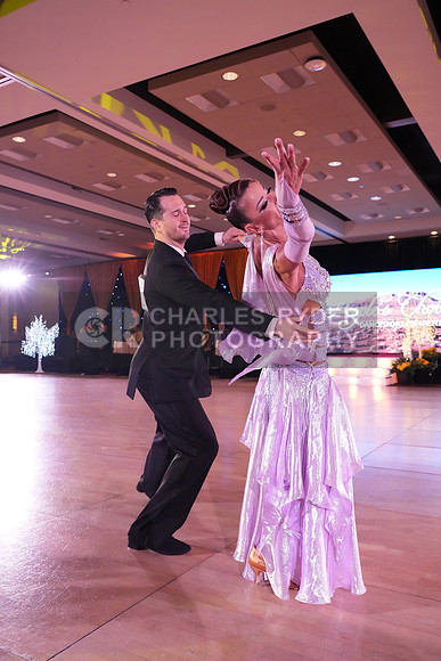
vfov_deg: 63.6
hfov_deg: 45.0
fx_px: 533
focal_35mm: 29
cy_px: 330
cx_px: 220
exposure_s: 1/400
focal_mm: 29
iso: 6400
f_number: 5
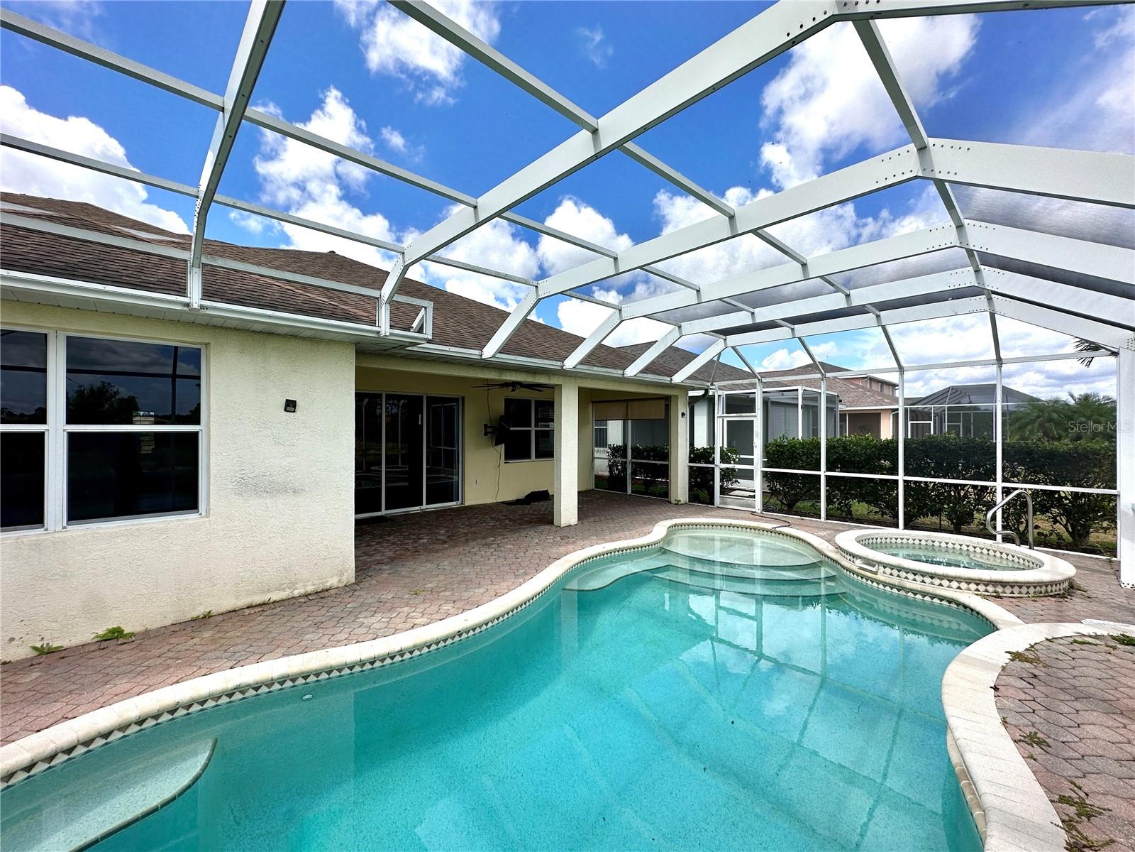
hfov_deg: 102.1
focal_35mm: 14
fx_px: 459
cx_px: 568
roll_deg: +0.0
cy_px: 426
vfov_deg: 85.7
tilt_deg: +0.2
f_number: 2.2
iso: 40
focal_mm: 2.22
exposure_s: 1/924
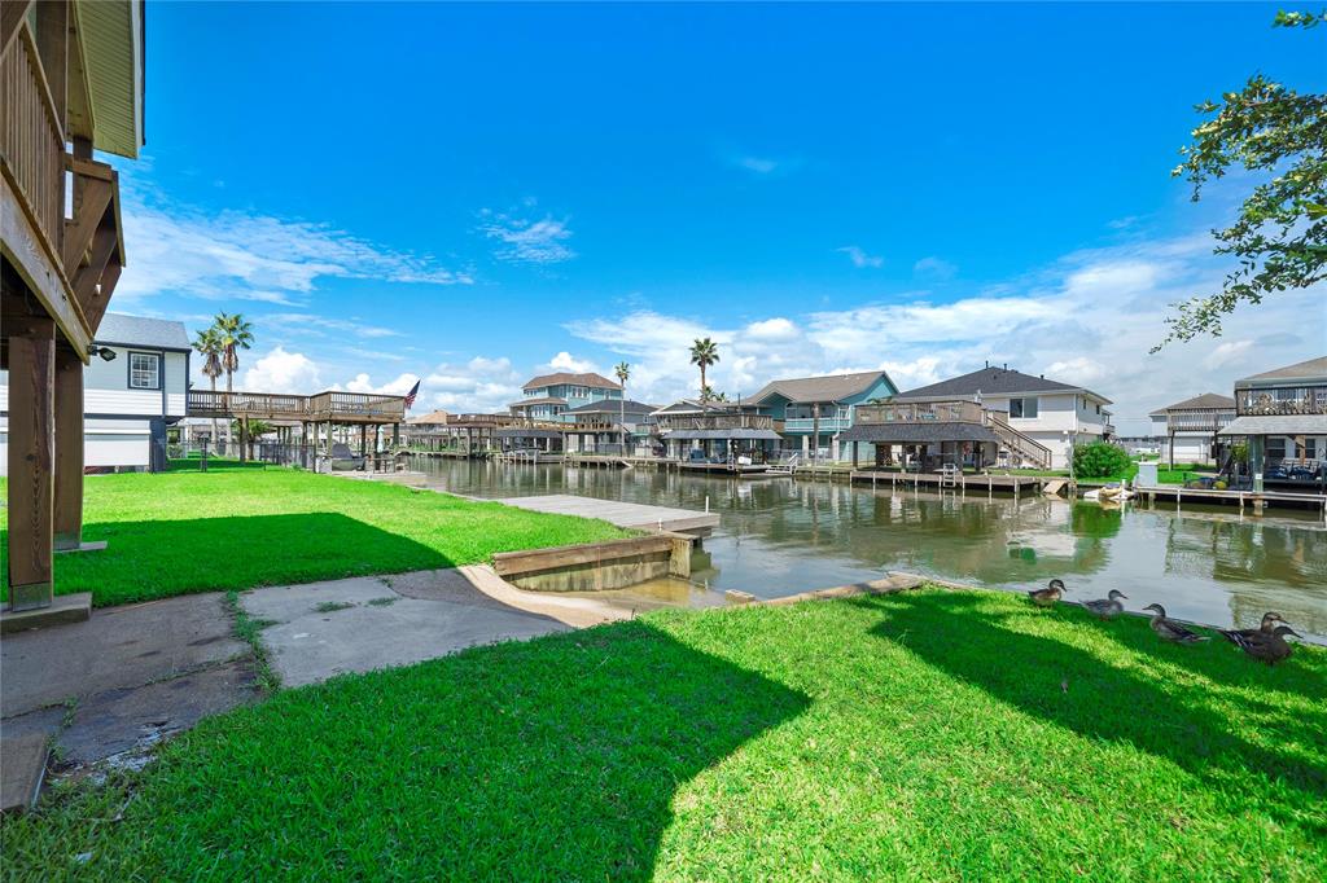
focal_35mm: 14
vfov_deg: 81.2
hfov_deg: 104.3
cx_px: 664
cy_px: 442
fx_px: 516
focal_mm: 14
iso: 640
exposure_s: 1/2000
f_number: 8
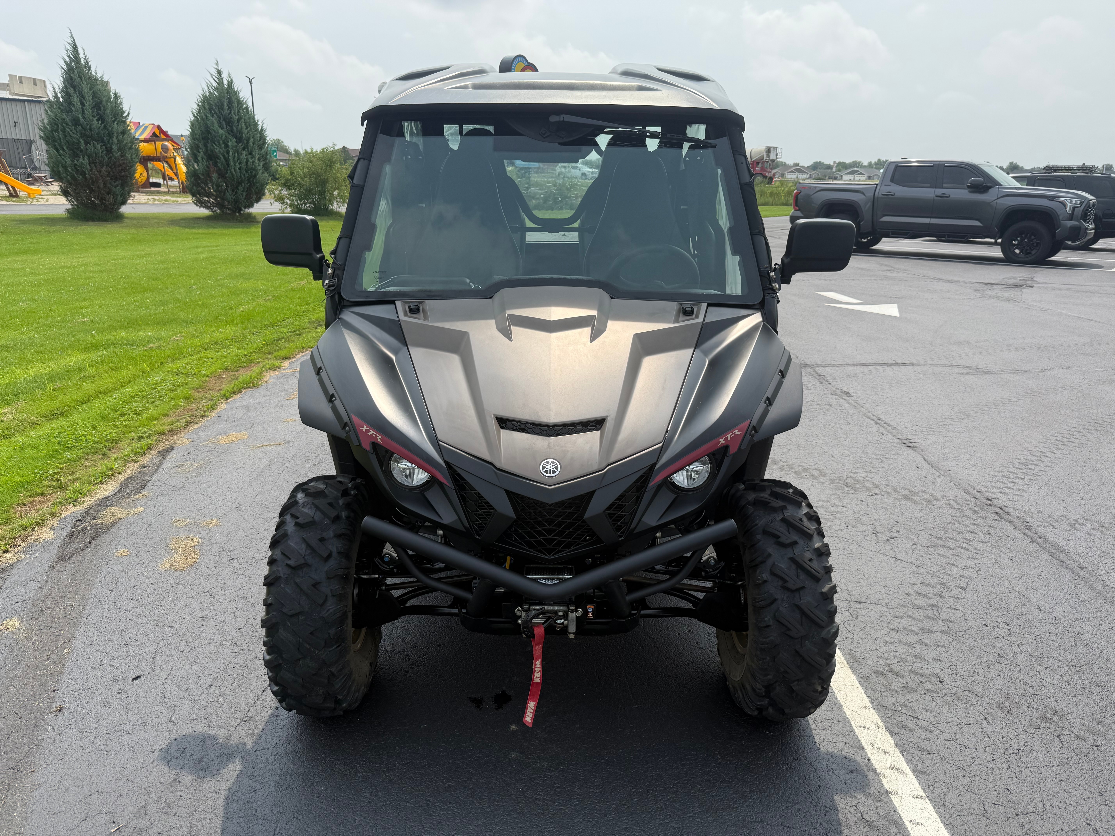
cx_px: 558
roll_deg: -1.7
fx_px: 773
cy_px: 418
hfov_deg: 71.6
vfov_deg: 56.8
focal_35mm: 24
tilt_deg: -17.1
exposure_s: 1/3584
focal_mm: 6.76
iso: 80
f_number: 1.78
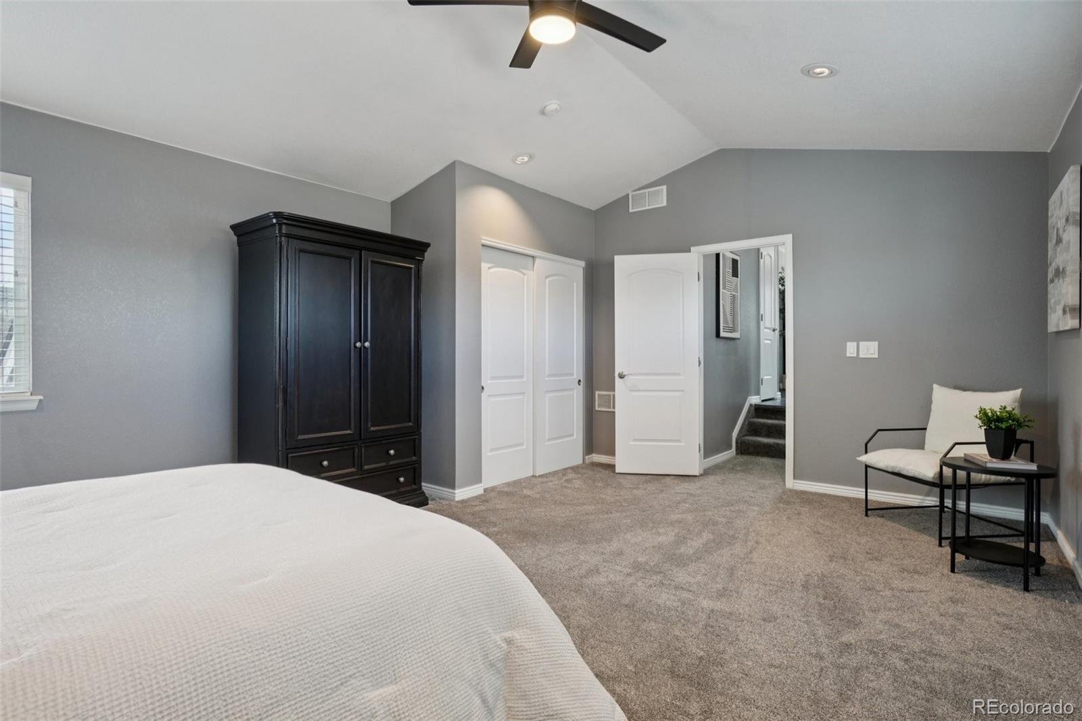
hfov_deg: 95.0
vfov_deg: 72.0
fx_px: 496
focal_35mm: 16
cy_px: 360
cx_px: 541
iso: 400
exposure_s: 1/25
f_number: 8
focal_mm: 11
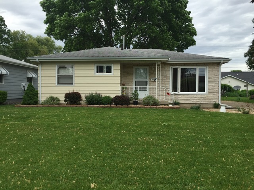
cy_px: 95
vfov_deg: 48.2
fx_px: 213
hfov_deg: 61.7
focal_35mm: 29
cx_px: 127
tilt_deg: -1.2
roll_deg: -0.8
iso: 32
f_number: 2.2
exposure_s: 1/1099
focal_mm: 4.15
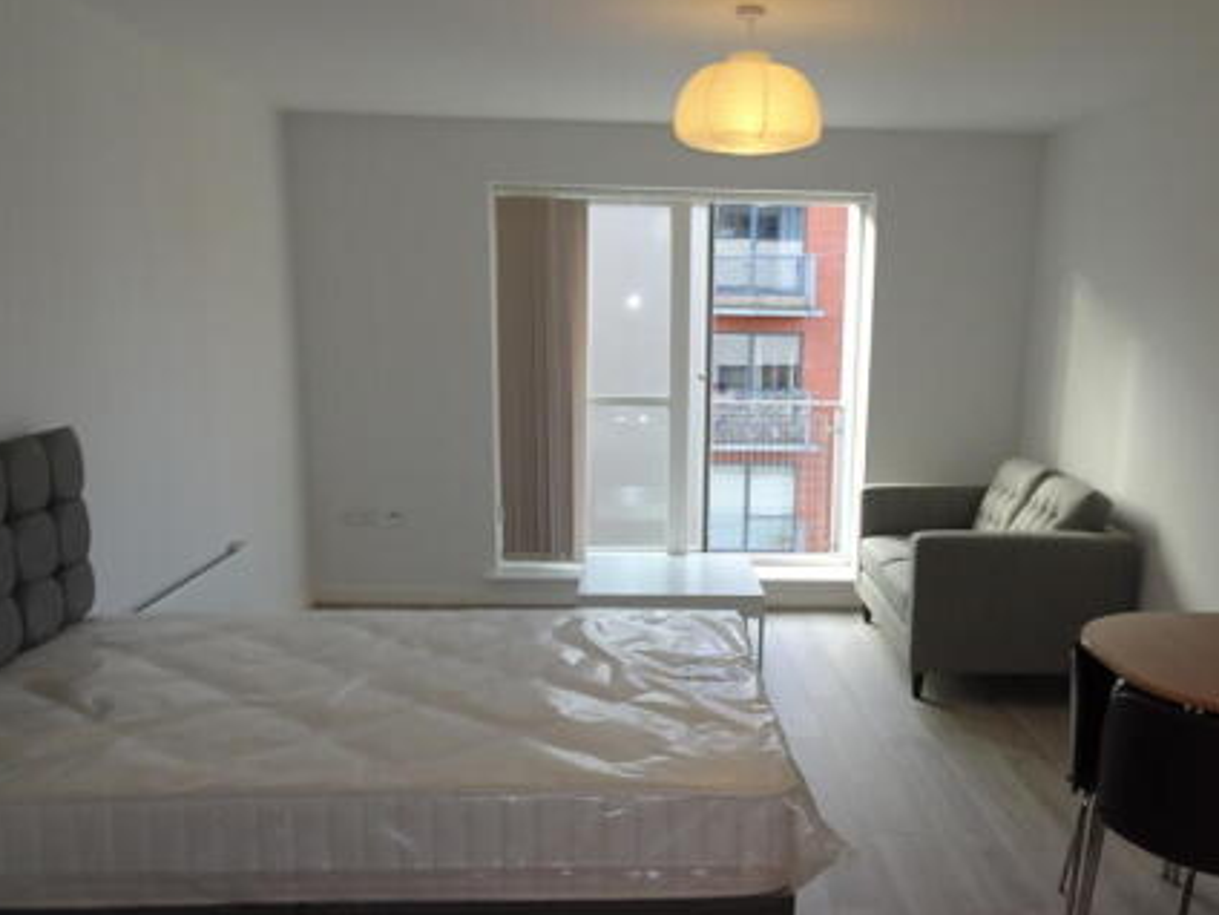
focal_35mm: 33
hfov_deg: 55.1
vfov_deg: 42.6
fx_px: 1162
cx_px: 700
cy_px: 583
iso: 80
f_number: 3.5
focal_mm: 4.1
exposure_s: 1/50
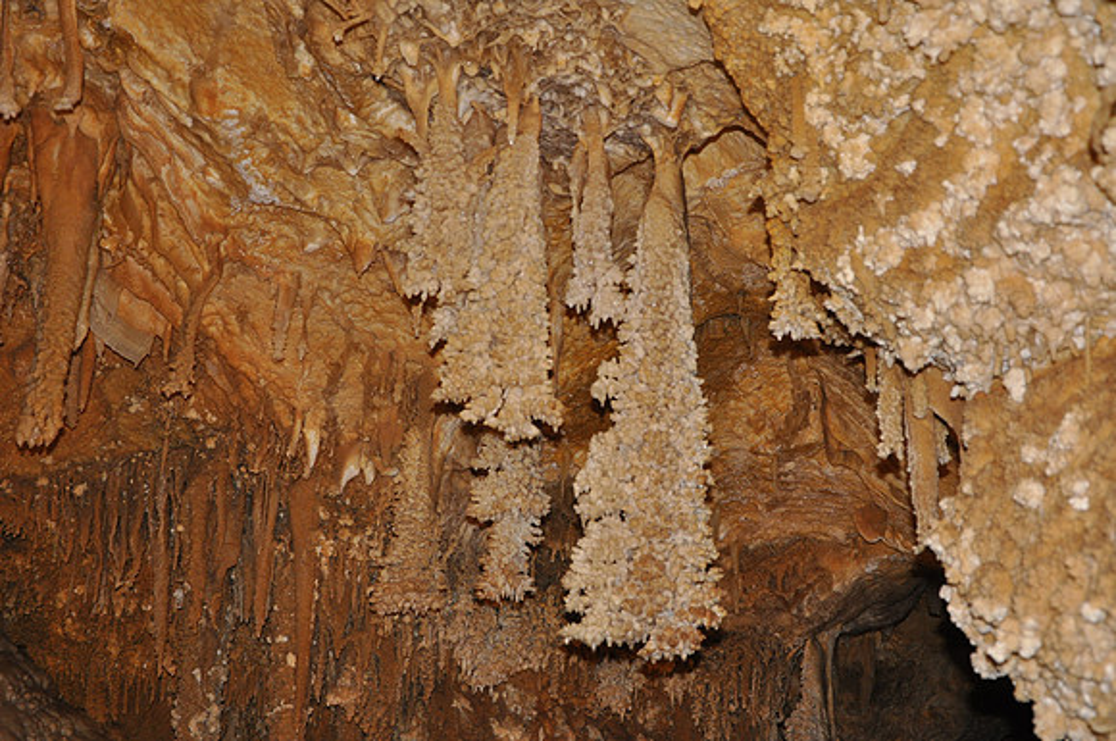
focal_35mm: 60
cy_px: 370
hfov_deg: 33.4
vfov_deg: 22.6
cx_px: 558
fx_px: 1857
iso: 800
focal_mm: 40
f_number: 4.5
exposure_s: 1/60
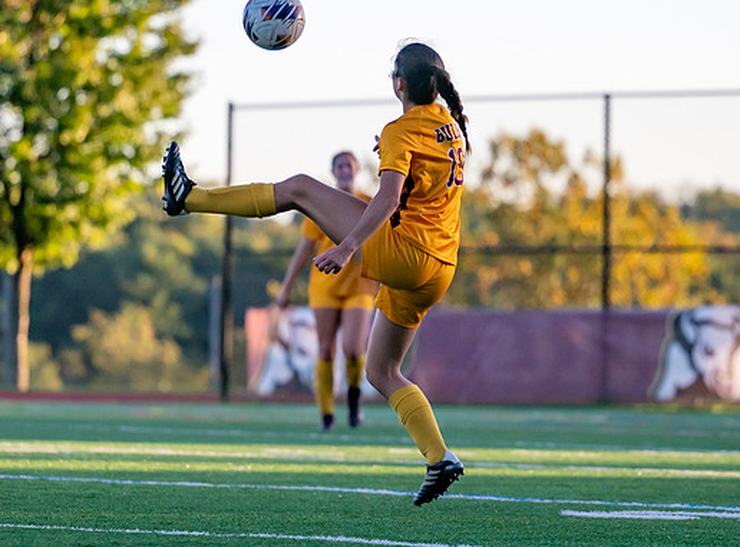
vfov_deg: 4.5
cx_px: 340
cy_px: 235
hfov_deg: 6.0
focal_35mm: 330
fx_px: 7015
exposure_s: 1/3200
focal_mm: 135
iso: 400
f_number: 2.8
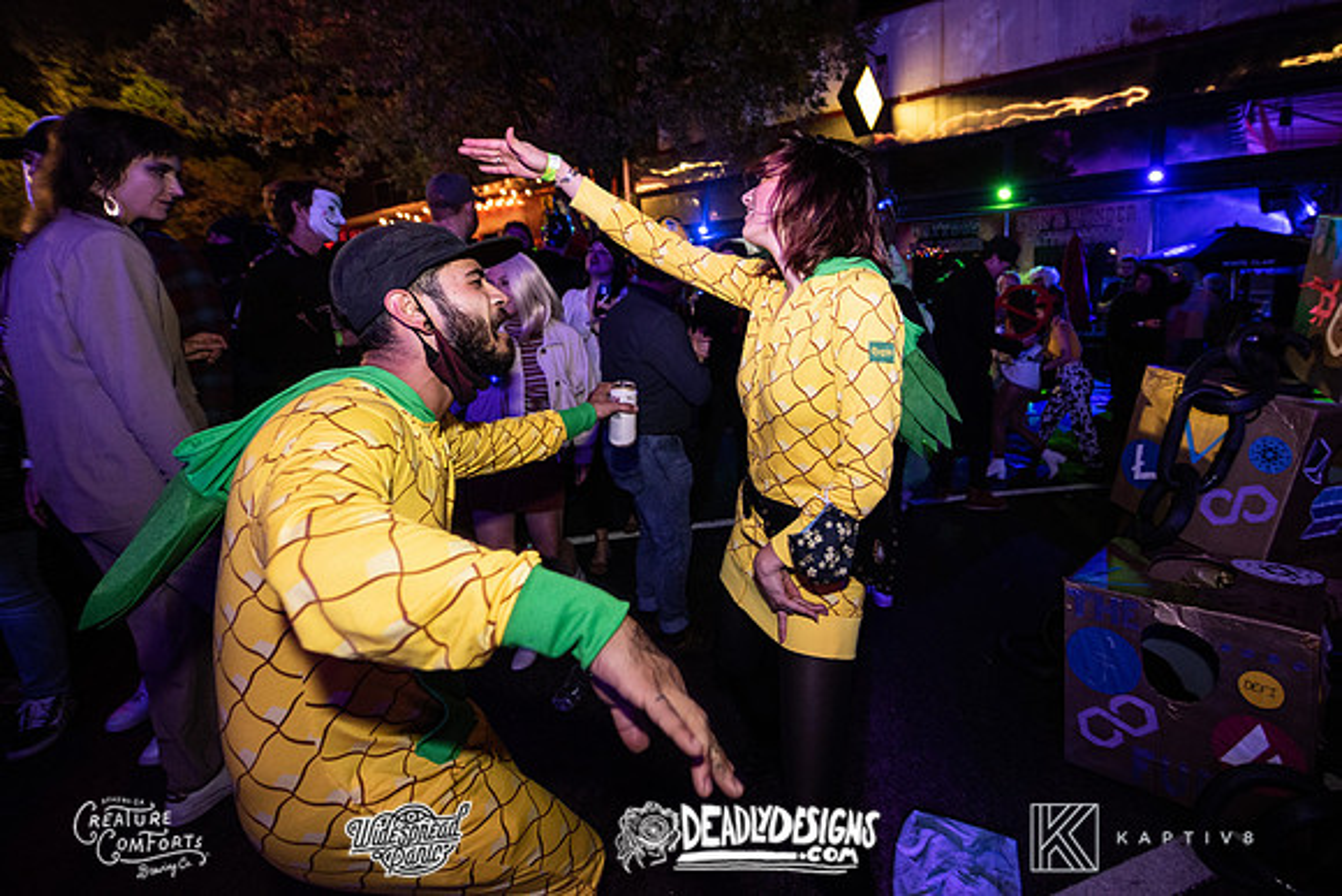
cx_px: 751
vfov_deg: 74.6
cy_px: 394
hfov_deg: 97.4
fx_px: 584
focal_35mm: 16
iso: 2000
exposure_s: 1/60
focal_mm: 14
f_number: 3.5
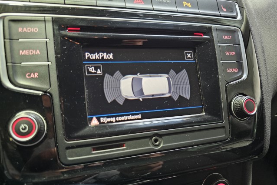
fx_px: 185
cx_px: 138
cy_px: 102
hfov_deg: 73.8
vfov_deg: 53.0
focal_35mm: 24
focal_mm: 6.3
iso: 800
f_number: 1.7
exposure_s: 1/50
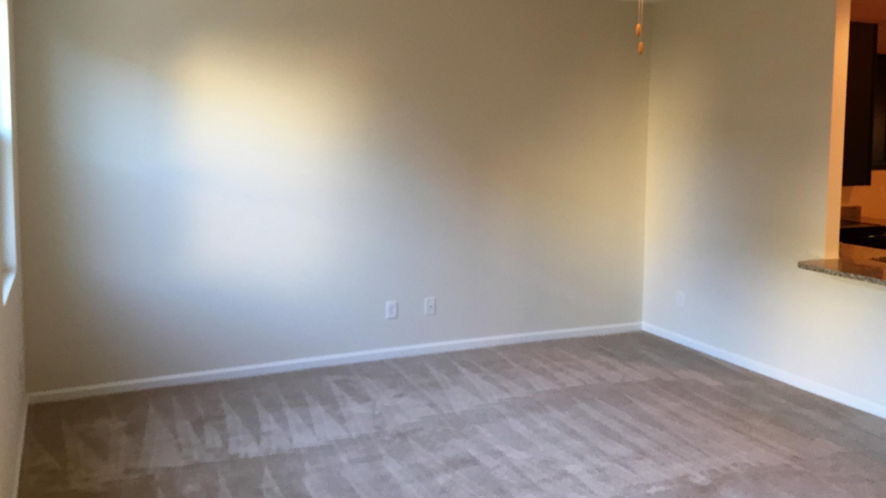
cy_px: 185
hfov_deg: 59.5
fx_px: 775
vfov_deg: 35.4
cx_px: 433
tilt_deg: -4.0
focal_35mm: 33
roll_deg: -0.5
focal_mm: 4.15
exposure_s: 1/30
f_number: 2.2
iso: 64
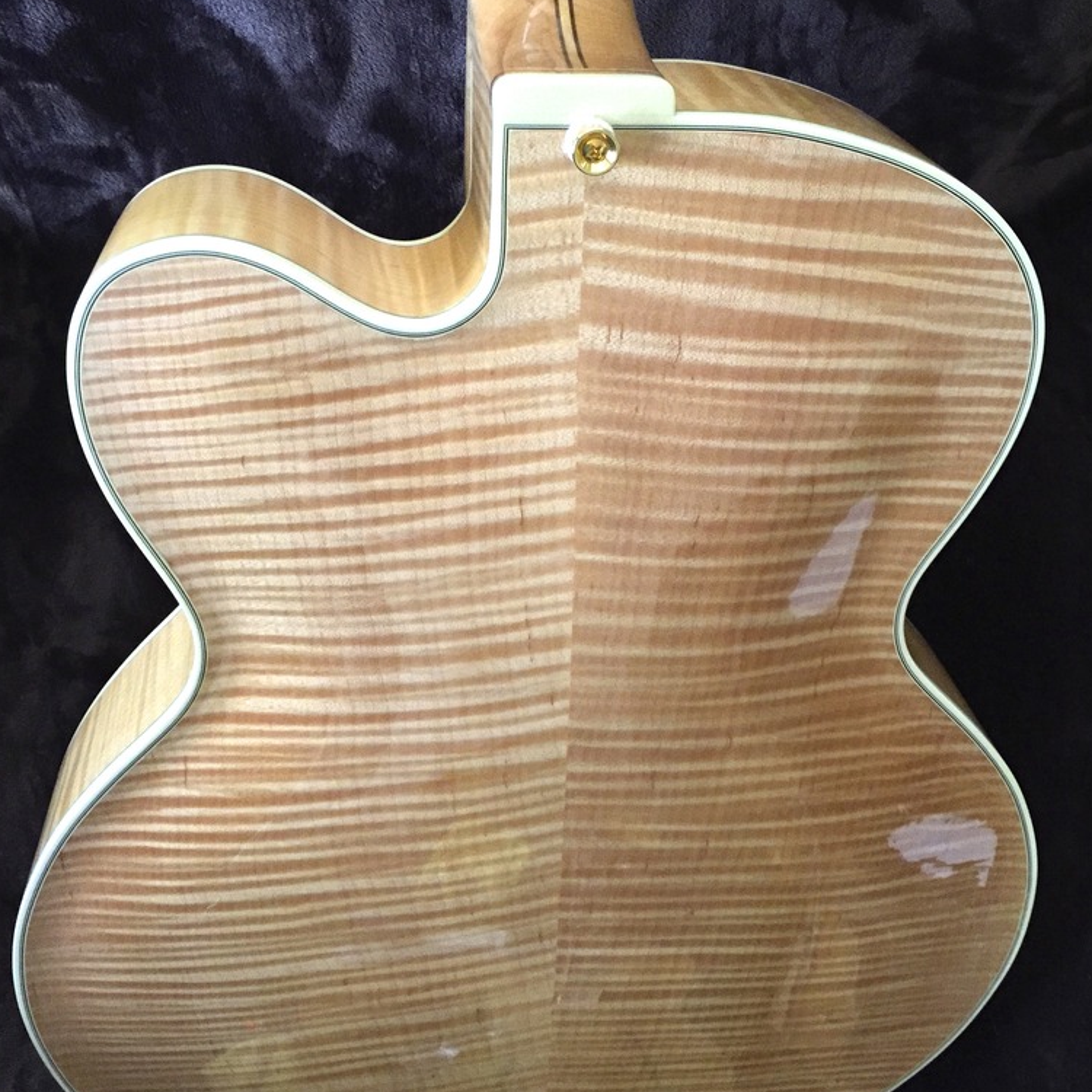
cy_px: 482
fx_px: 1249
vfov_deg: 47.1
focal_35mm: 35
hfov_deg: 47.2
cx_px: 542
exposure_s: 1/15
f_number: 2.2
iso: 400
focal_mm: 4.15
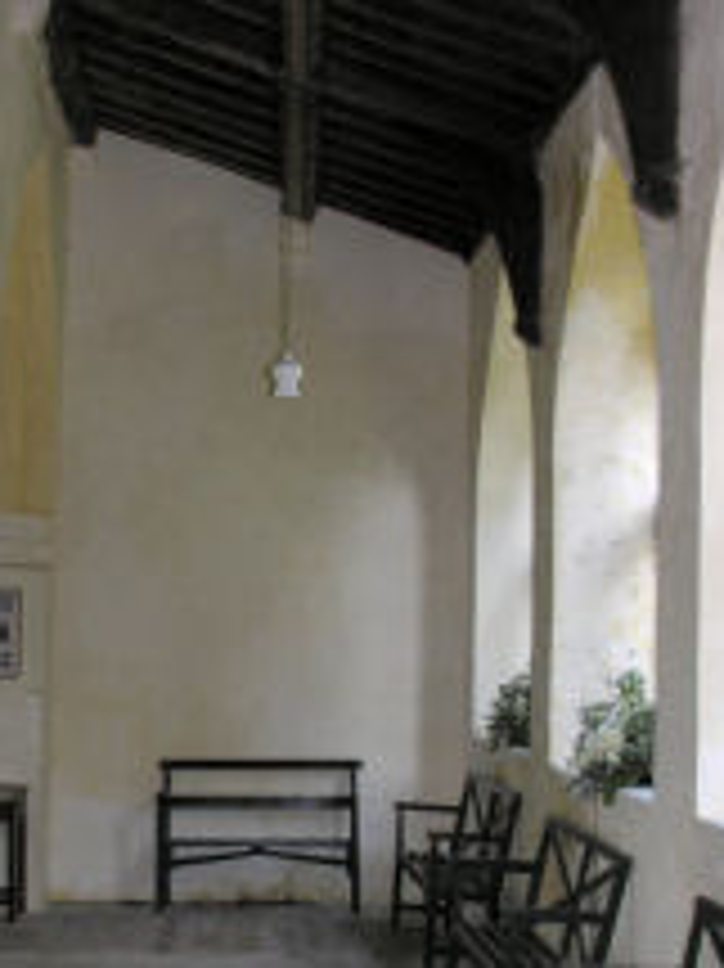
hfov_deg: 19.5
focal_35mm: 75
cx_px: 191
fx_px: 2094
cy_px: 639
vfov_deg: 25.9
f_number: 2.8
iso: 73
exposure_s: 1/60.1
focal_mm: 8.9
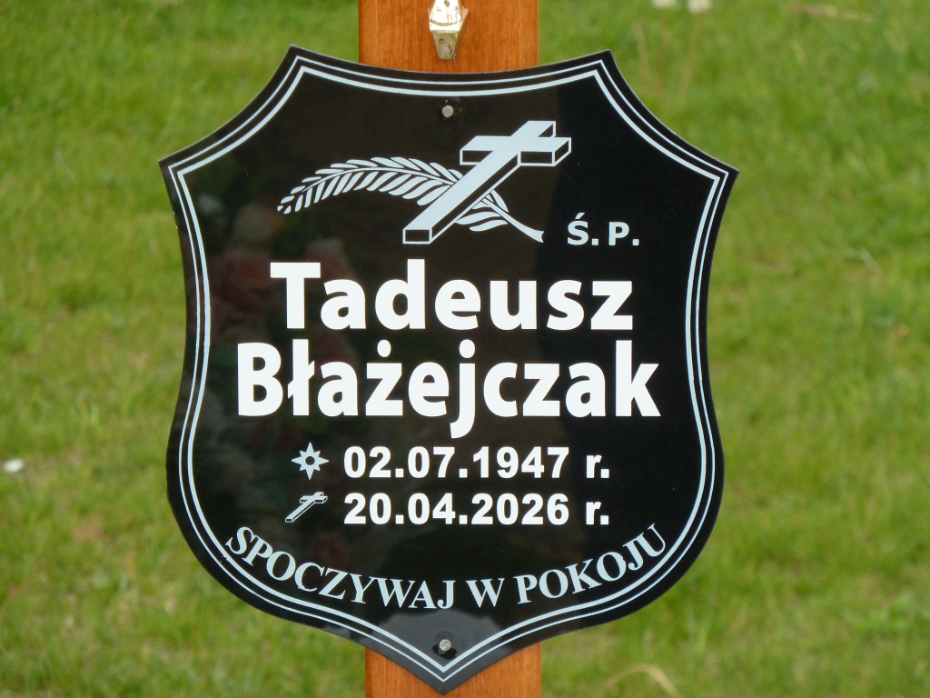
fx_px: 5266
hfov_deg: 10.1
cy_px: 349
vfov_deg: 7.6
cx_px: 465
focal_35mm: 196
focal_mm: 32.1
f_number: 4.5
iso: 160
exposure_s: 1/320
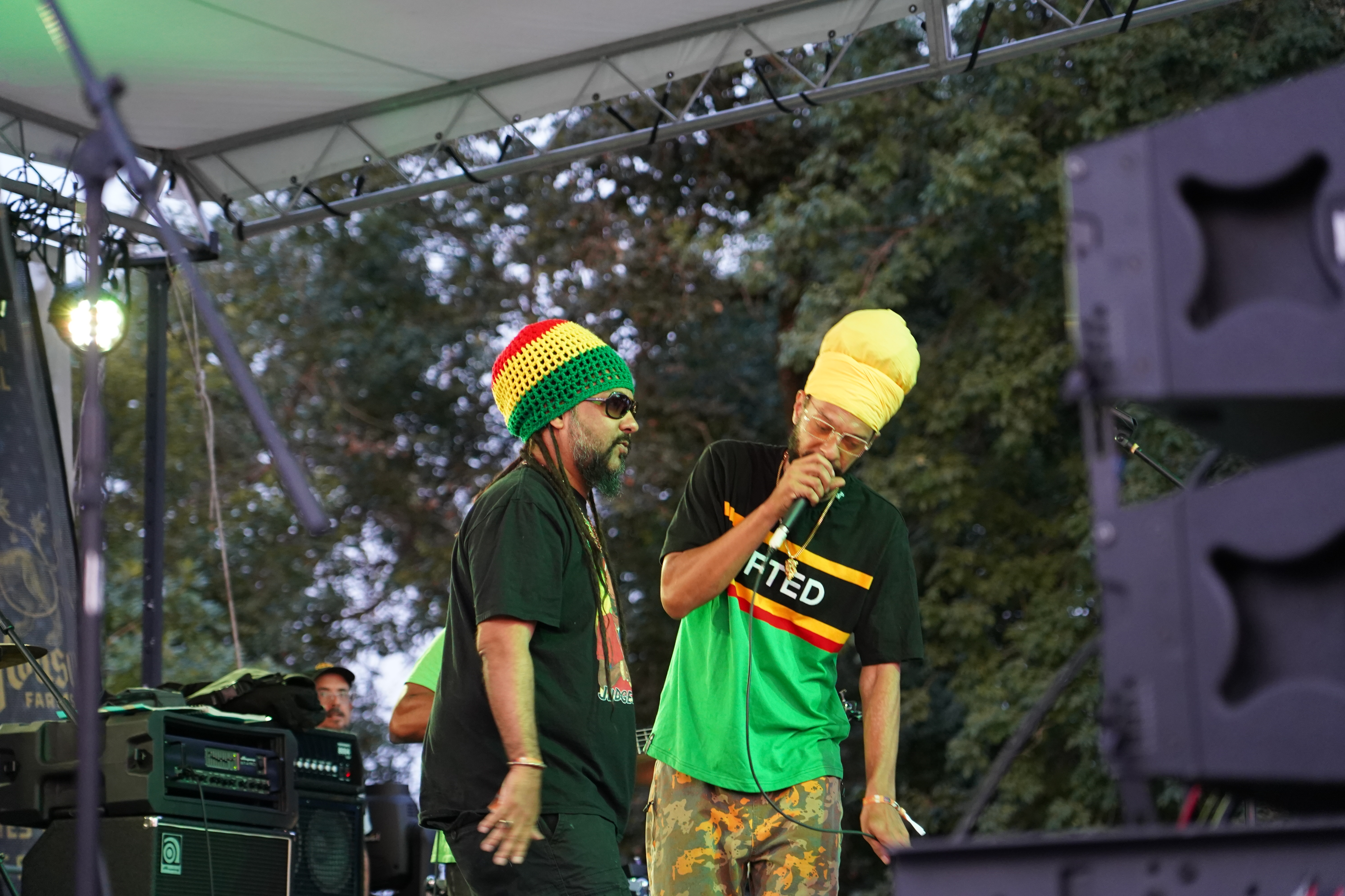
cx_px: 672
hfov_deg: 19.5
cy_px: 448
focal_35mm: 105
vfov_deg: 13.0
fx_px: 3923
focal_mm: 105
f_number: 4
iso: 3200
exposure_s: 1/160
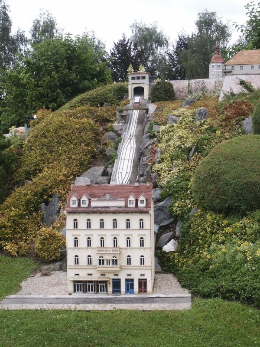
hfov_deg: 30.3
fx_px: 481
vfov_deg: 39.7
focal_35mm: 48
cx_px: 130
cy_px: 174
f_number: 8
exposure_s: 1/60
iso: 64
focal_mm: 10
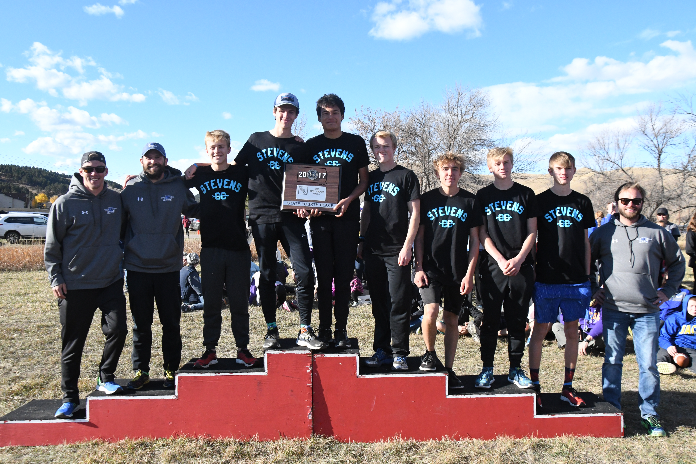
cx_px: 348
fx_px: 609
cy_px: 232
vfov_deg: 41.7
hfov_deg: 59.5
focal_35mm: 32
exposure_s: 1/3200
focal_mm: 21
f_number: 8
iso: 2500
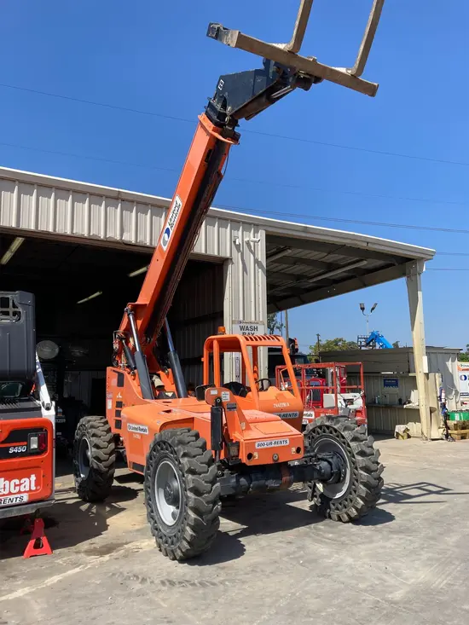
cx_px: 234
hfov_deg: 49.8
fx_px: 506
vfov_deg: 63.4
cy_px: 312
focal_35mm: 28
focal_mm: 3.99
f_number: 1.8
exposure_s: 1/1736
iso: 20
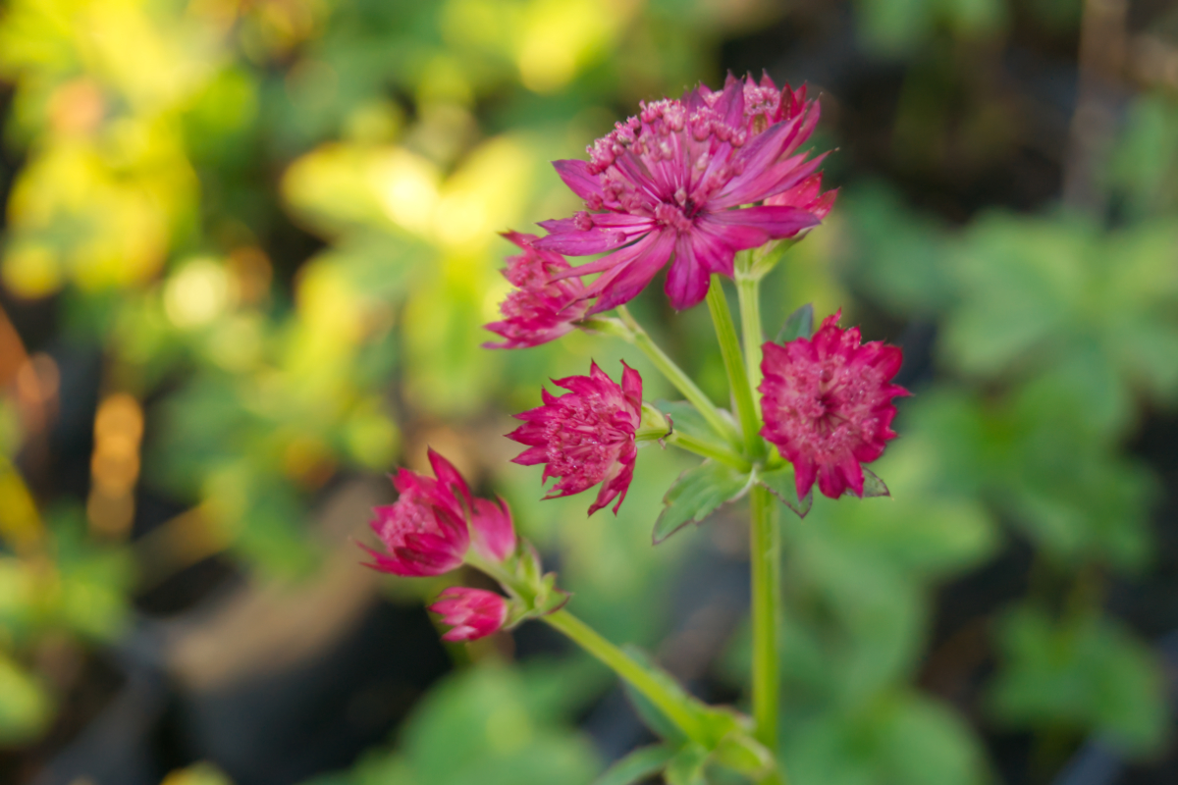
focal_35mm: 82
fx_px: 2699
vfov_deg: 16.6
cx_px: 589
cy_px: 392
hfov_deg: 24.6
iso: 1600
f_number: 5.6
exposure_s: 1/320
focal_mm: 55
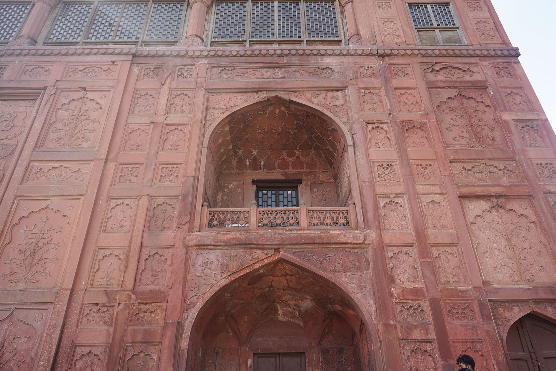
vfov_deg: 53.1
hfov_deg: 73.7
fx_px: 371
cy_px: 186
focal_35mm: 24
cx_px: 278
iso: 100
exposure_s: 1/100
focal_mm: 24
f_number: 6.3
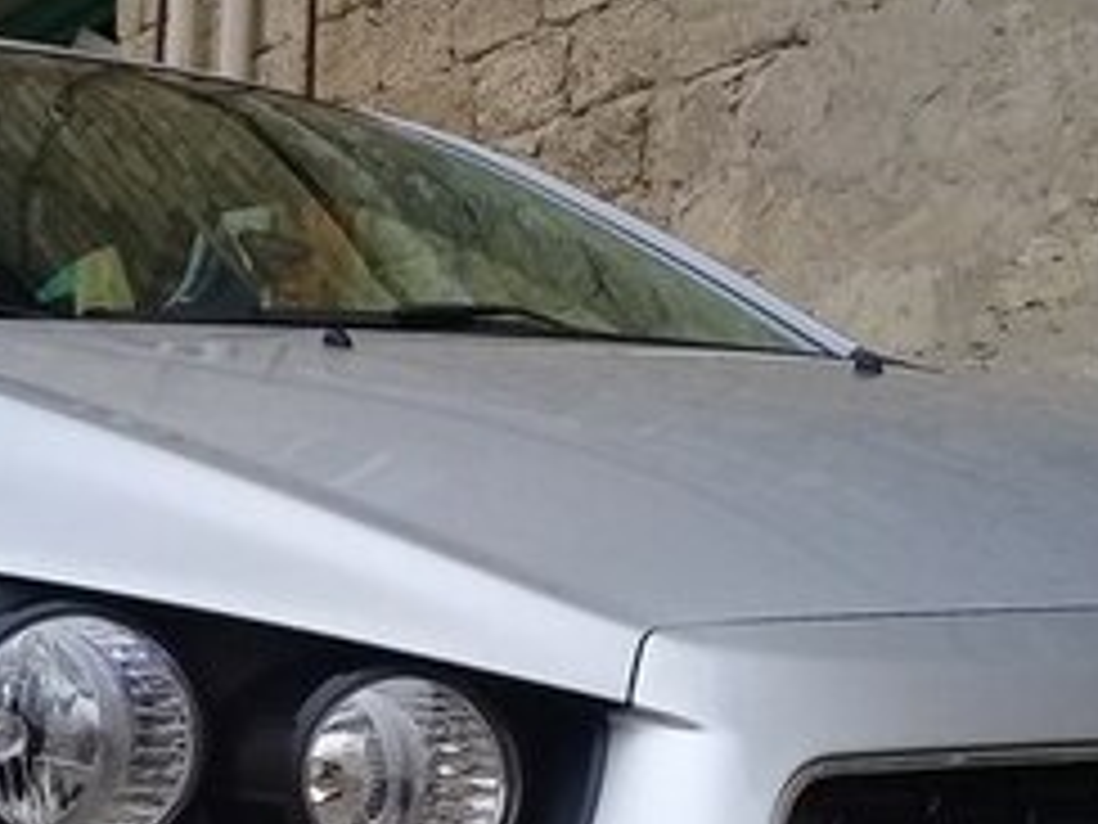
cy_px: 984
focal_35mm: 84
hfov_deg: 23.1
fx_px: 2664
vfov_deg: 16.8
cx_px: 302
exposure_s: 1/827
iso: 50
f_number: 2.2
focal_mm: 3.3
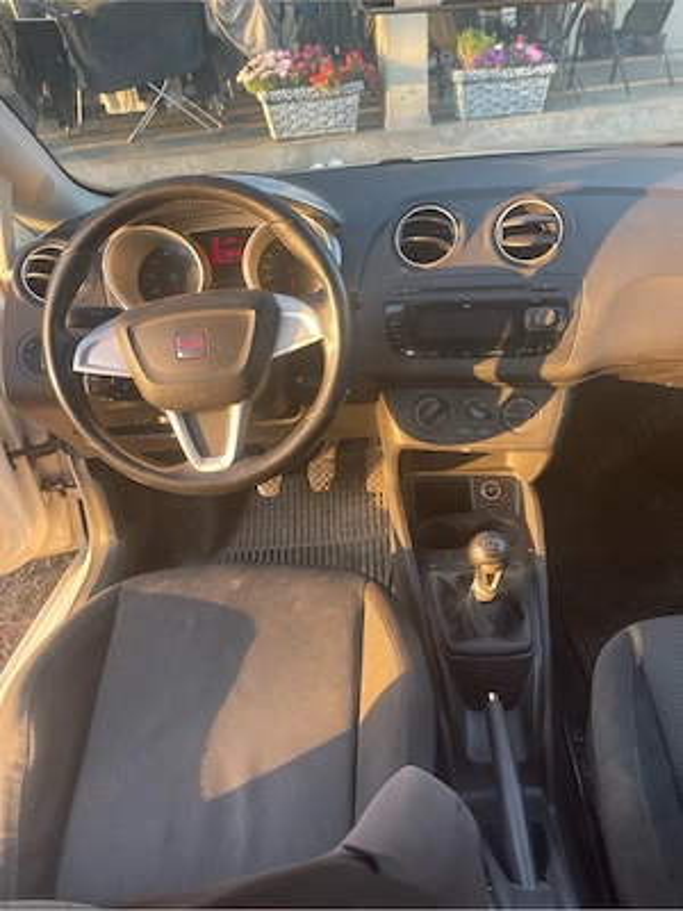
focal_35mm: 25
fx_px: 658
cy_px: 456
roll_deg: +7.0
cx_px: 342
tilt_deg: -33.4
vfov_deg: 69.4
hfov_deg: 54.9
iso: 100
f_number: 1.6
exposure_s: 1/121
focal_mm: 5.1
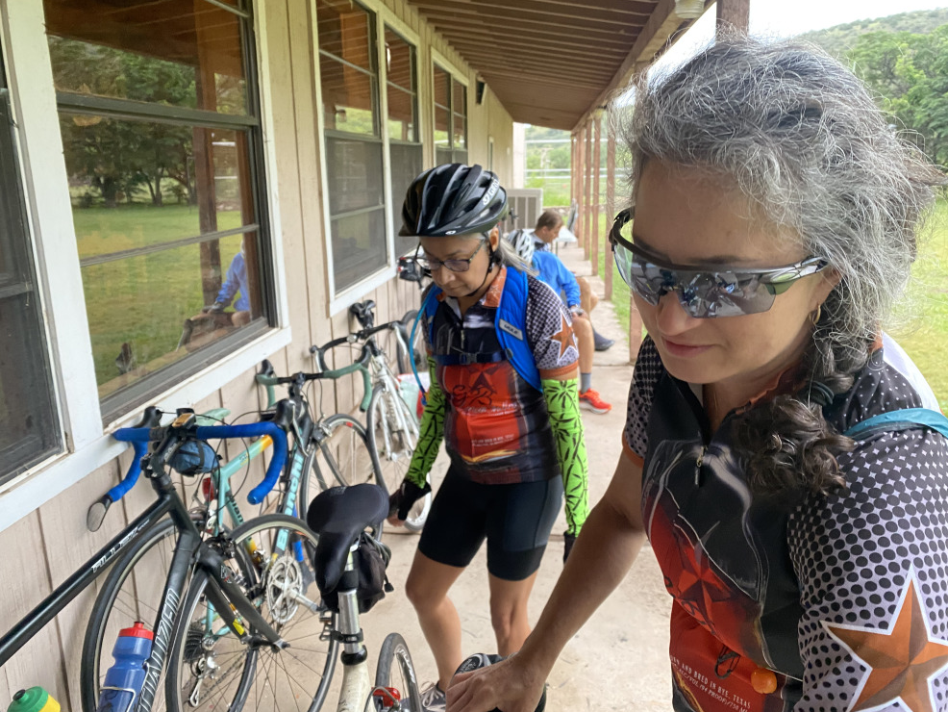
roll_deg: -0.5
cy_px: 352
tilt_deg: -12.7
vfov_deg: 51.4
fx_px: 740
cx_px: 485
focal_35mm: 27
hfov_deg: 65.3
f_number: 1.8
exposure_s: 1/60
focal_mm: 4.25
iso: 250
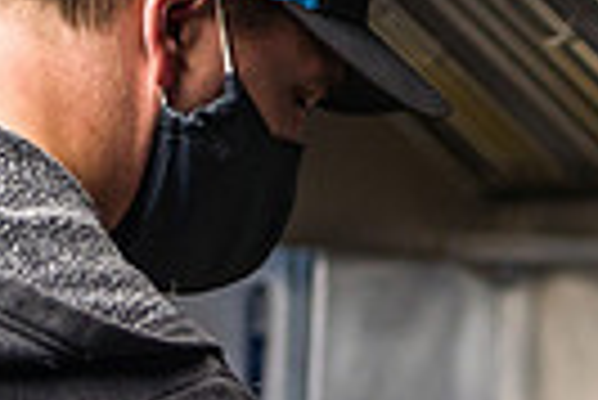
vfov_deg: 8.1
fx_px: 2760
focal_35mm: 166
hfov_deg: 11.8
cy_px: 601
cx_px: 914
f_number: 1.8
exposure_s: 1/400
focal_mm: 35
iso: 1250
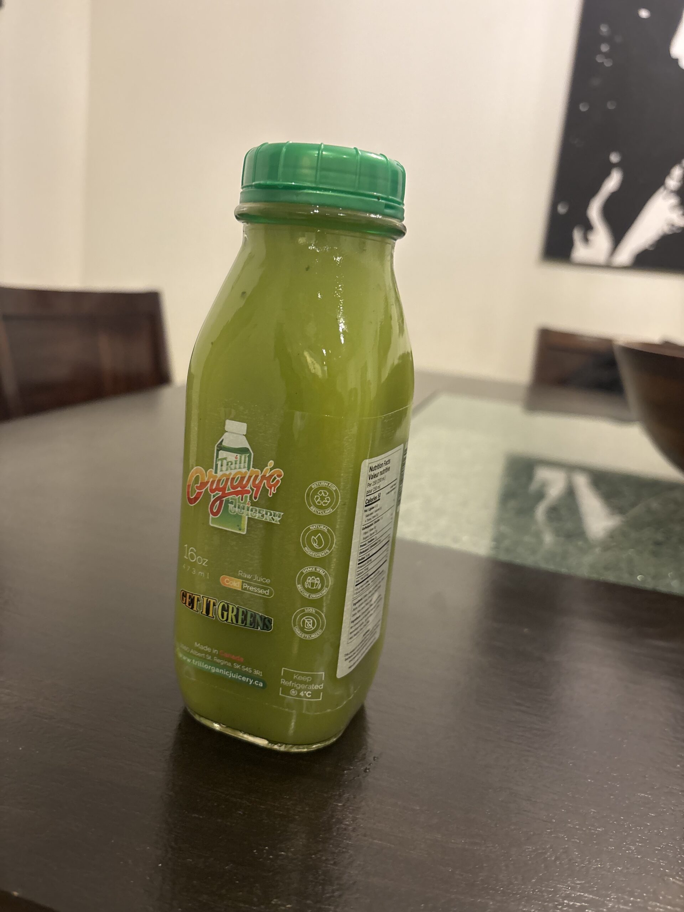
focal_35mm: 26
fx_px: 685
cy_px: 456
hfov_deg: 53.1
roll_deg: -7.2
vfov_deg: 67.3
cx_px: 342
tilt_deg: -14.8
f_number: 1.6
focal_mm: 5.96
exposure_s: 1/40
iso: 400
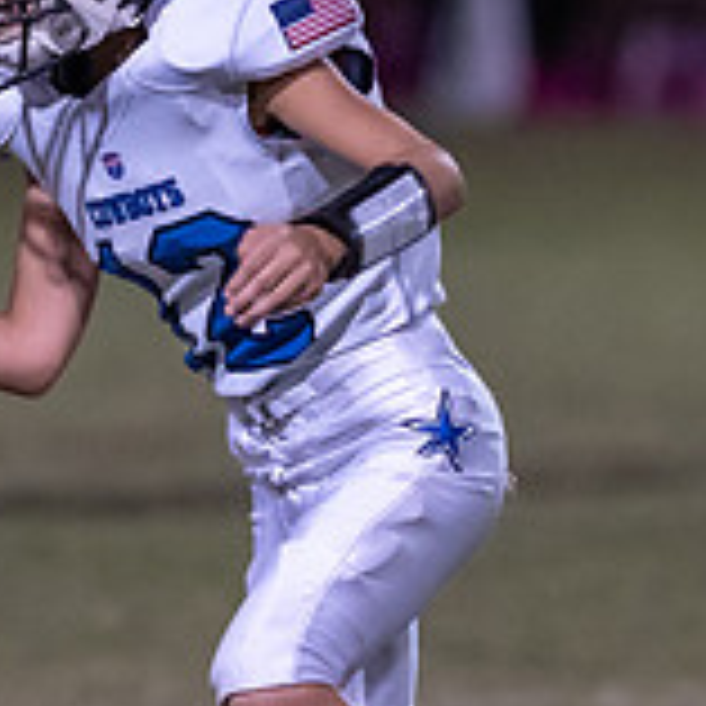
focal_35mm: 812
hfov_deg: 2.2
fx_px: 18737
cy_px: 457
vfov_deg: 2.2
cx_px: 120
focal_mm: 135
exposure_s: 1/1000
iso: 4000
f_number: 1.8
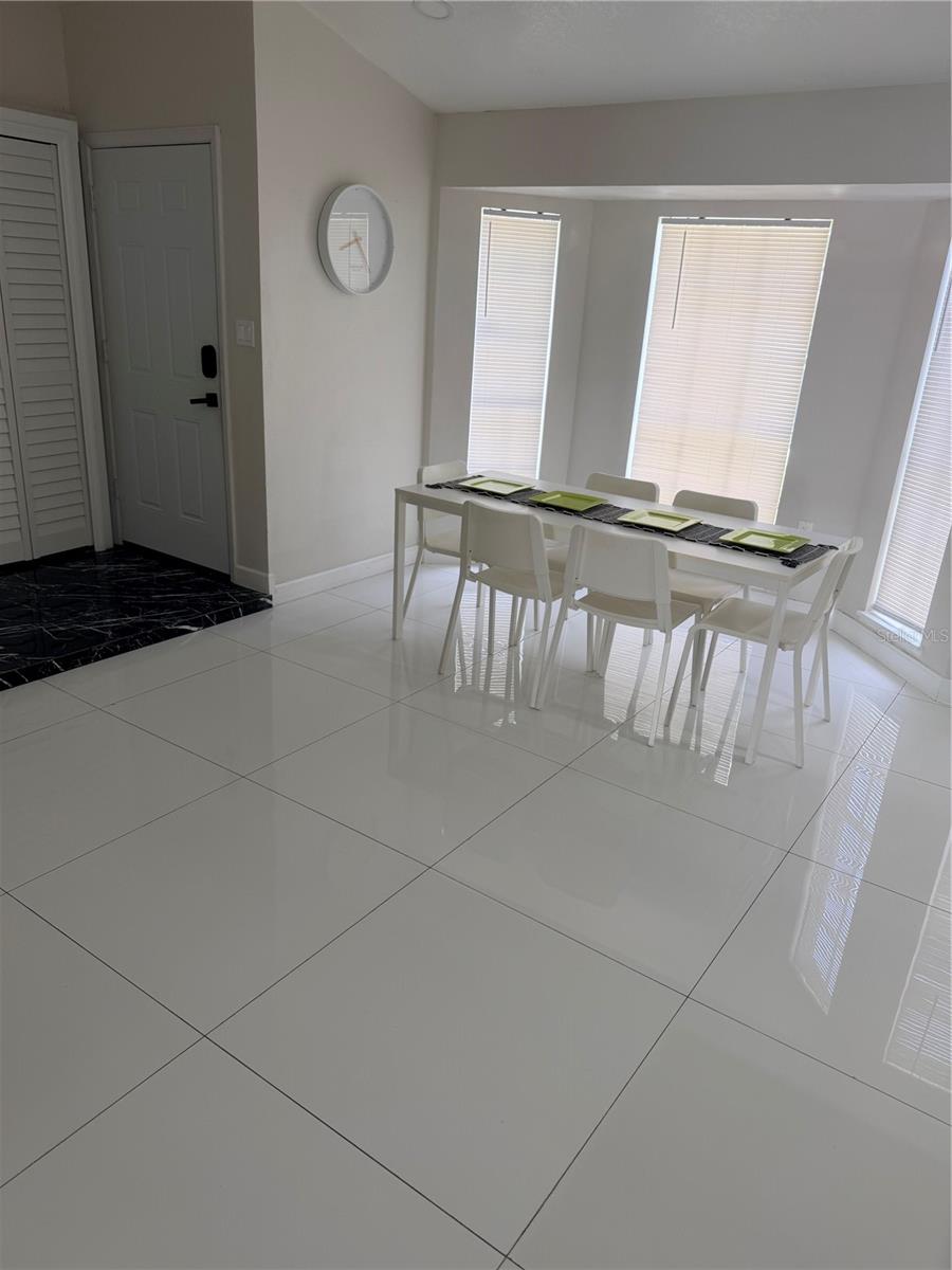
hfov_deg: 56.8
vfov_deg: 71.6
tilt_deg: -20.1
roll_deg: -2.1
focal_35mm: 24
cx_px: 476
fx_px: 880
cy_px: 635
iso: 100
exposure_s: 1/121
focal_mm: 6.76
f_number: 1.78
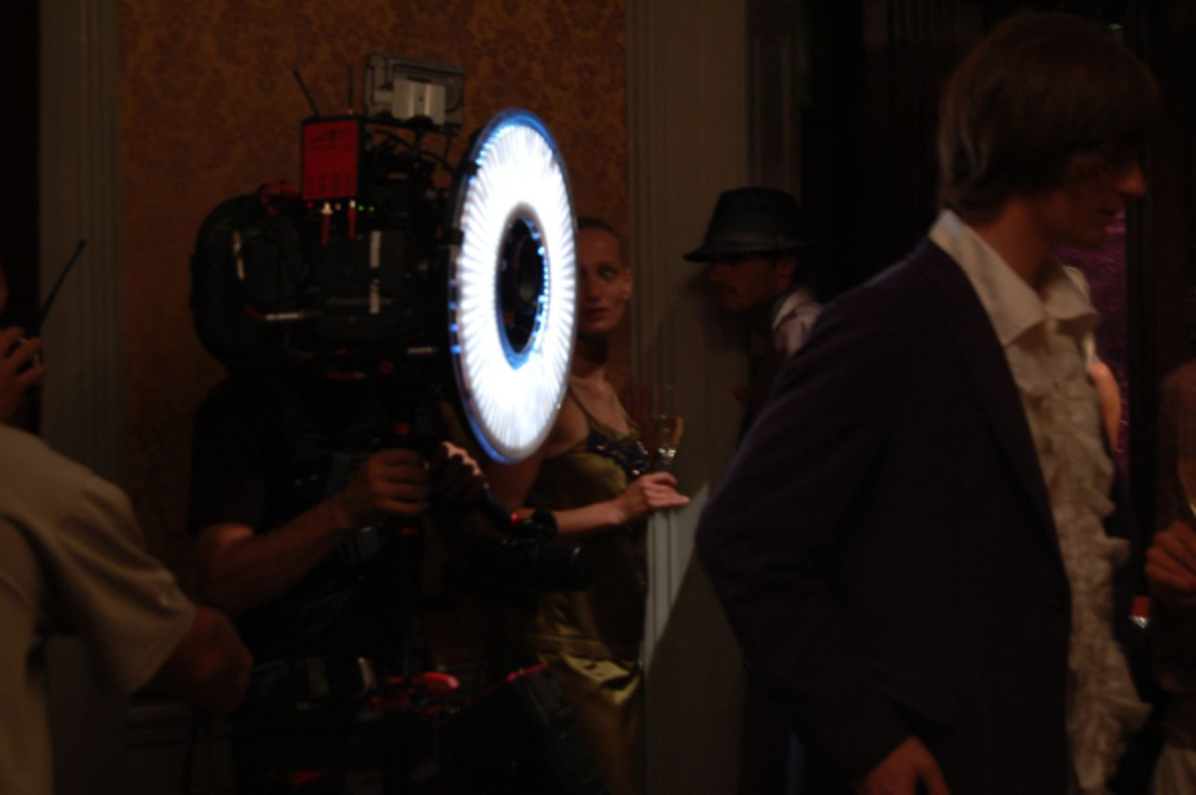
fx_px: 2091
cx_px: 598
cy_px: 398
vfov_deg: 21.5
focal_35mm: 63
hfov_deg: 31.9
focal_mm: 42
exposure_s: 1/25
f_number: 5.6
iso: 400
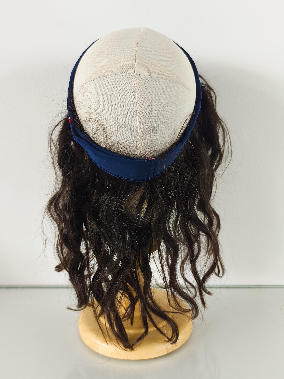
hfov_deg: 44.2
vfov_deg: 56.8
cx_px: 142
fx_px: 350
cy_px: 190
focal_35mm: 32
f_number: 1.65
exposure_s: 1/40
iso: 50
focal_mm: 6.14
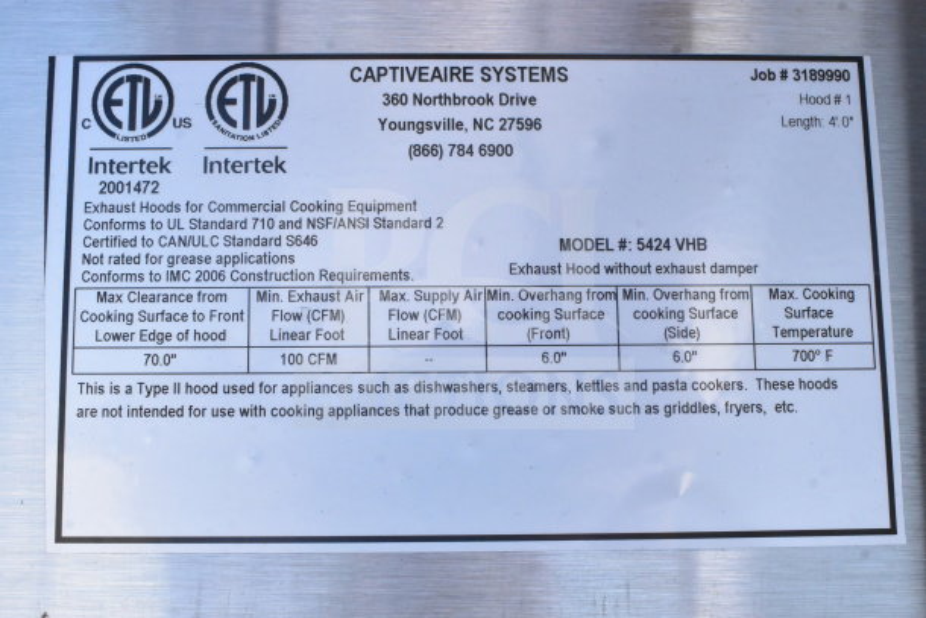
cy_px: 309
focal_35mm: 44
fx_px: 1119
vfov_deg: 30.9
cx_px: 463
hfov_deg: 45.0
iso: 6400
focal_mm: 29
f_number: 16
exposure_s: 1/1000
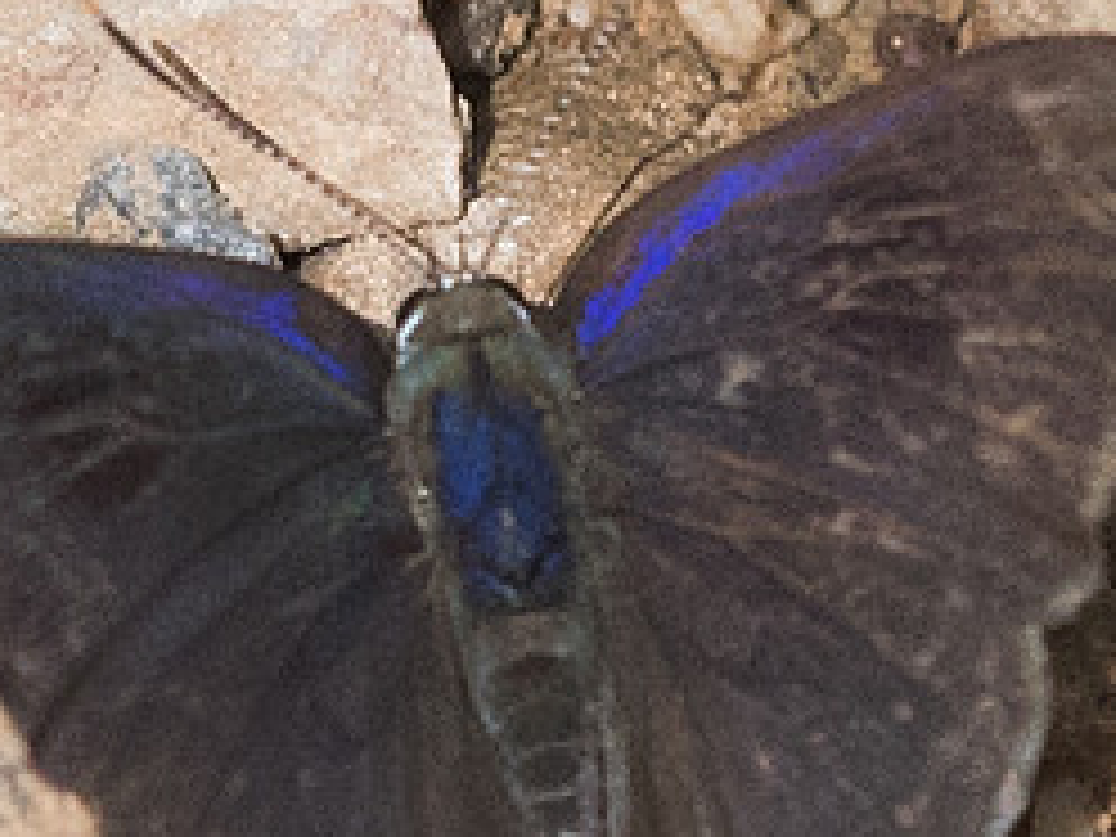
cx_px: 777
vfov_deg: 0.6
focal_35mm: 2373
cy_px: 596
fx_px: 76504
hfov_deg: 0.8
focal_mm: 150
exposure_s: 1/5000
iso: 800
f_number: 5.6
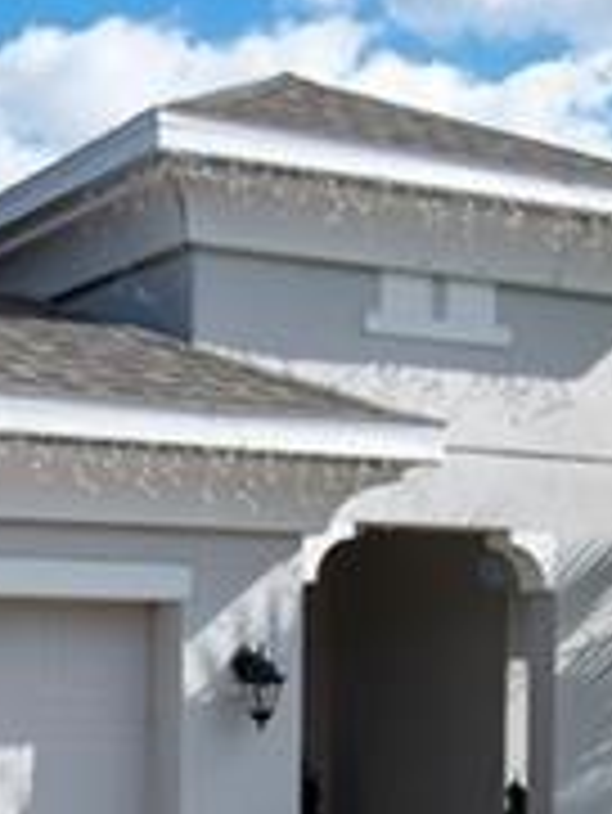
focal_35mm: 87
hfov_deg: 16.8
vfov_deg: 21.5
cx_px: 72
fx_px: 2048
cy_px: 852
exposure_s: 1/640
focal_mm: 16
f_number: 10
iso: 400
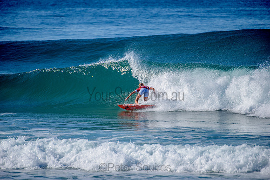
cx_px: 135
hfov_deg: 4.1
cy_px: 90
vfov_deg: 2.8
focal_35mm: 500
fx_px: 3751
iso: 110
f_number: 5.6
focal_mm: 500
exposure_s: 1/1600
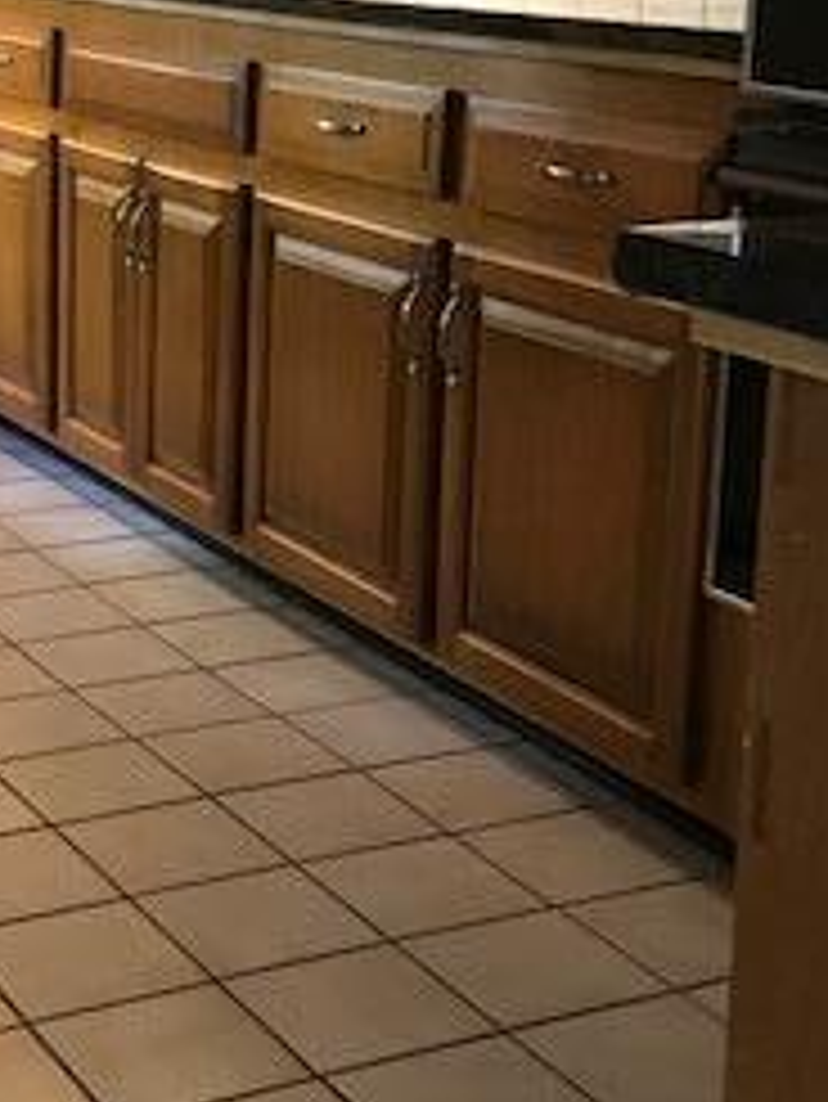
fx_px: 2326
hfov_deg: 19.9
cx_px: 126
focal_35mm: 73
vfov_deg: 26.5
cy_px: 387
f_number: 1.8
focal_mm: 3.99
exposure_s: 1/15
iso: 200
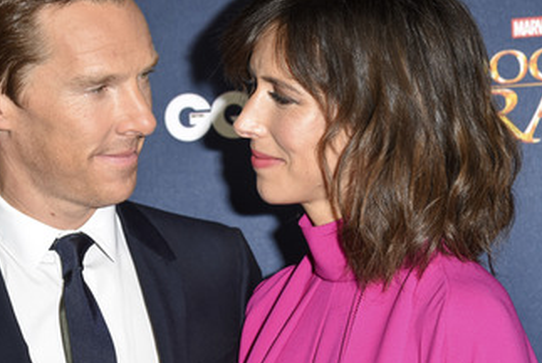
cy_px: 168
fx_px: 1929
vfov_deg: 10.7
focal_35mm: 128
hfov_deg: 16.0
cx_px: 180
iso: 640
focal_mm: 92
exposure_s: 1/250
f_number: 5.6
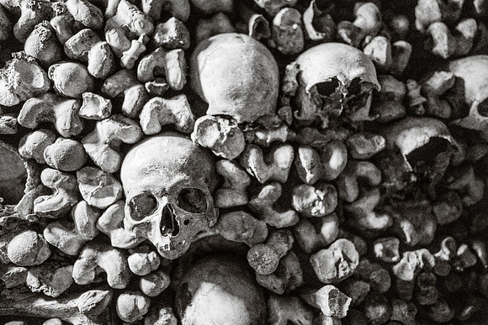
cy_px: 162
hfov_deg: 73.7
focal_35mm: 24
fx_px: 325
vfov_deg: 53.2
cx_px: 244
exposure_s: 1/50
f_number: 1.4
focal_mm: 24
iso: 8000
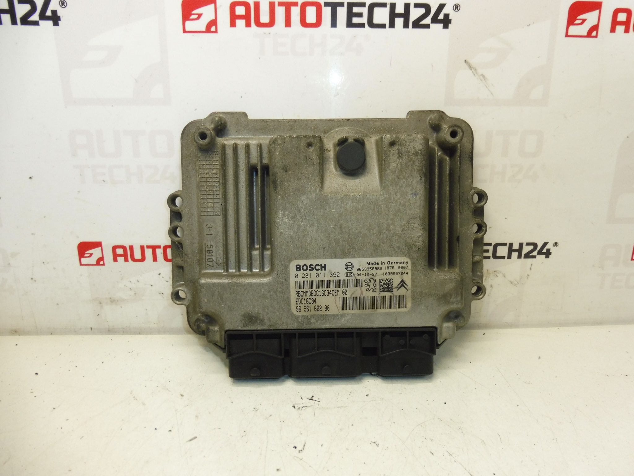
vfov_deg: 56.8
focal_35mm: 24
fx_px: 440
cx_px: 317
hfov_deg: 71.6
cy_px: 238
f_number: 3.5
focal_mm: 4.3
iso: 200
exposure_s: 1/60
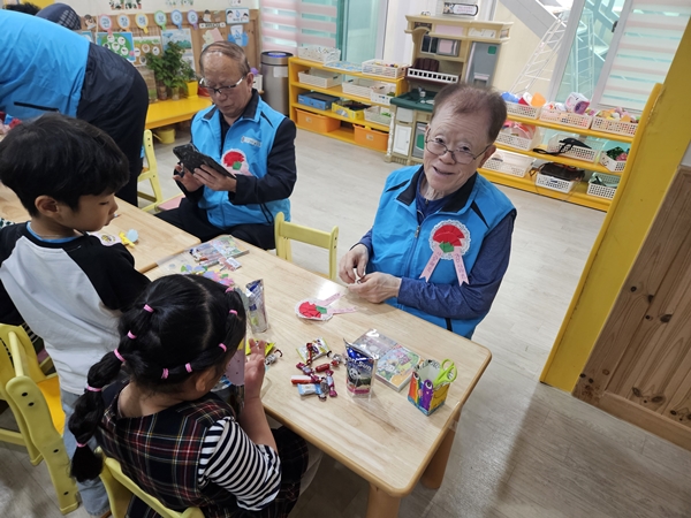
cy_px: 259
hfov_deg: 73.9
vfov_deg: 58.9
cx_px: 346
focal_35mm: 23
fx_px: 459
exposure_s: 1/120
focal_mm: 5.4
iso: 200
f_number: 1.8
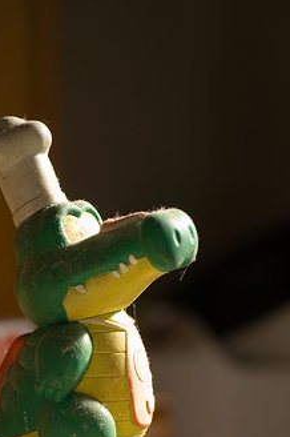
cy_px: 337
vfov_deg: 17.4
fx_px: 1417
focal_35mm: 117
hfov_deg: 11.7
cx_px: 112
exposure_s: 1/200
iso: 250
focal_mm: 50
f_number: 2.8
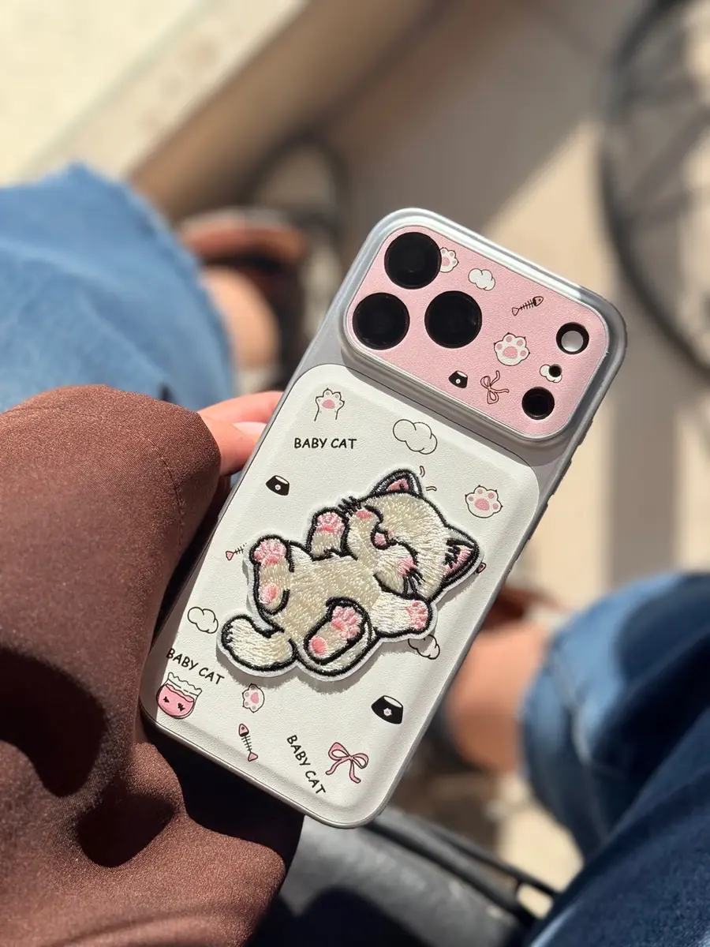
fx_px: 1313
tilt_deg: -73.5
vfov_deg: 39.7
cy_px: 474
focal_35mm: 48
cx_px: 355
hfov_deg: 30.3
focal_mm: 6.76
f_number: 1.78
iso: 100
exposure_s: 1/7143
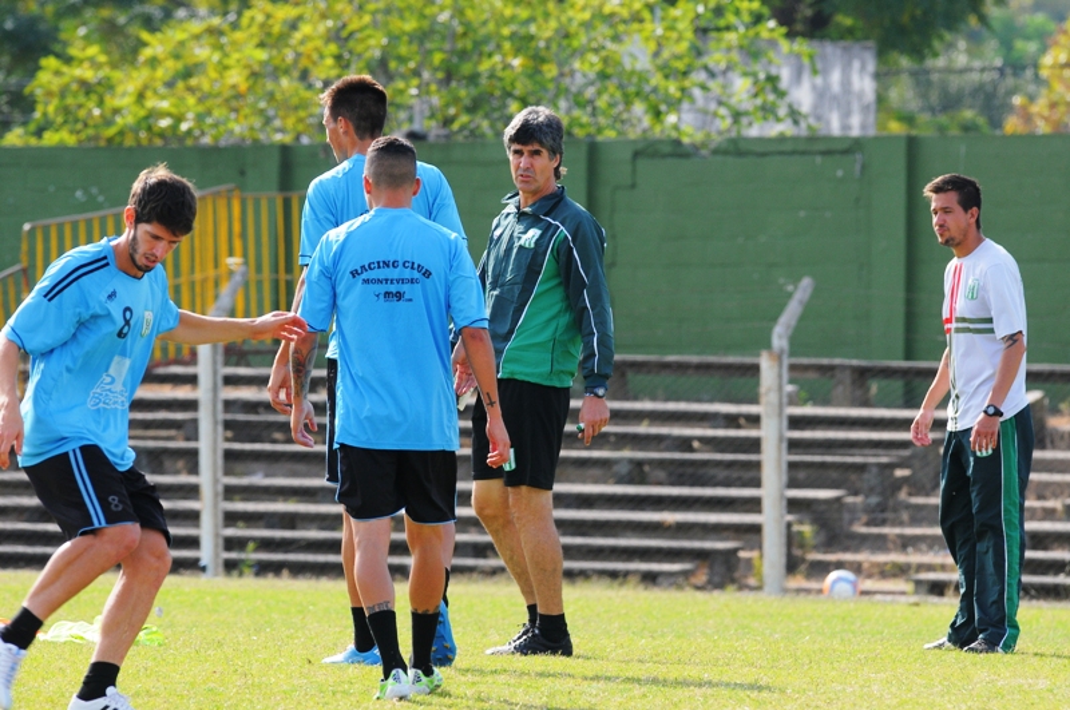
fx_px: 13356
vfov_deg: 3.0
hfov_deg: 4.6
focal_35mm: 450
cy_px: 355
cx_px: 535
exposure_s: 1/500
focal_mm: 300
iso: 400
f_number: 7.1
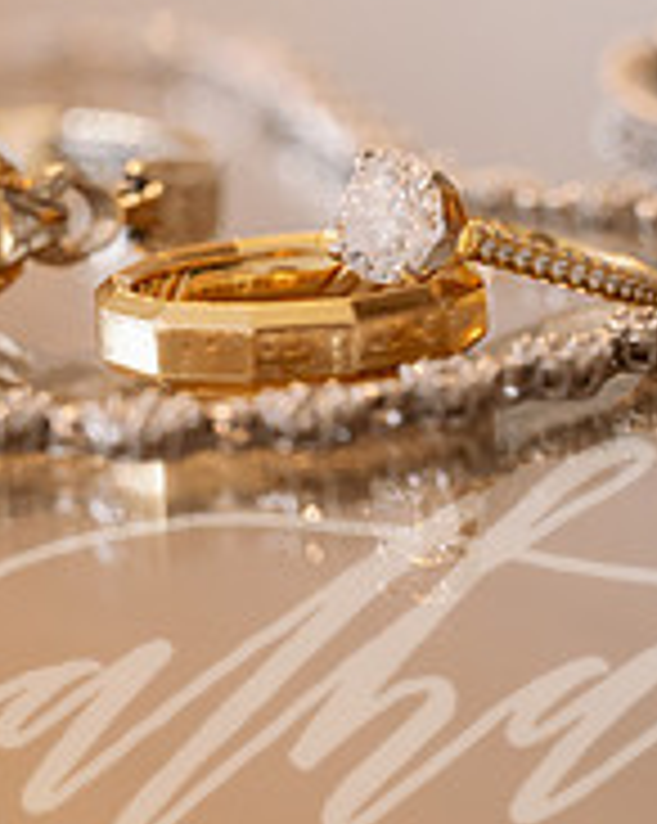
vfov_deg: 8.6
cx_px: 489
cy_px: 123
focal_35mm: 223
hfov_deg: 6.9
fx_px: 5429
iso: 1250
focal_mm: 70
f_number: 5
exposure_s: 1/100
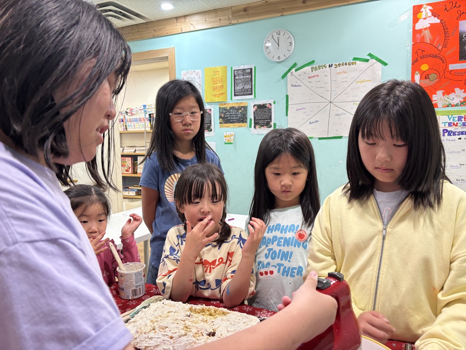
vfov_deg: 53.1
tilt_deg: -6.3
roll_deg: +0.6
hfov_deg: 67.3
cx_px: 233
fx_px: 350
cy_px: 175
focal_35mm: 26
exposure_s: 1/60
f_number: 1.6
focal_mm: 5.96
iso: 200
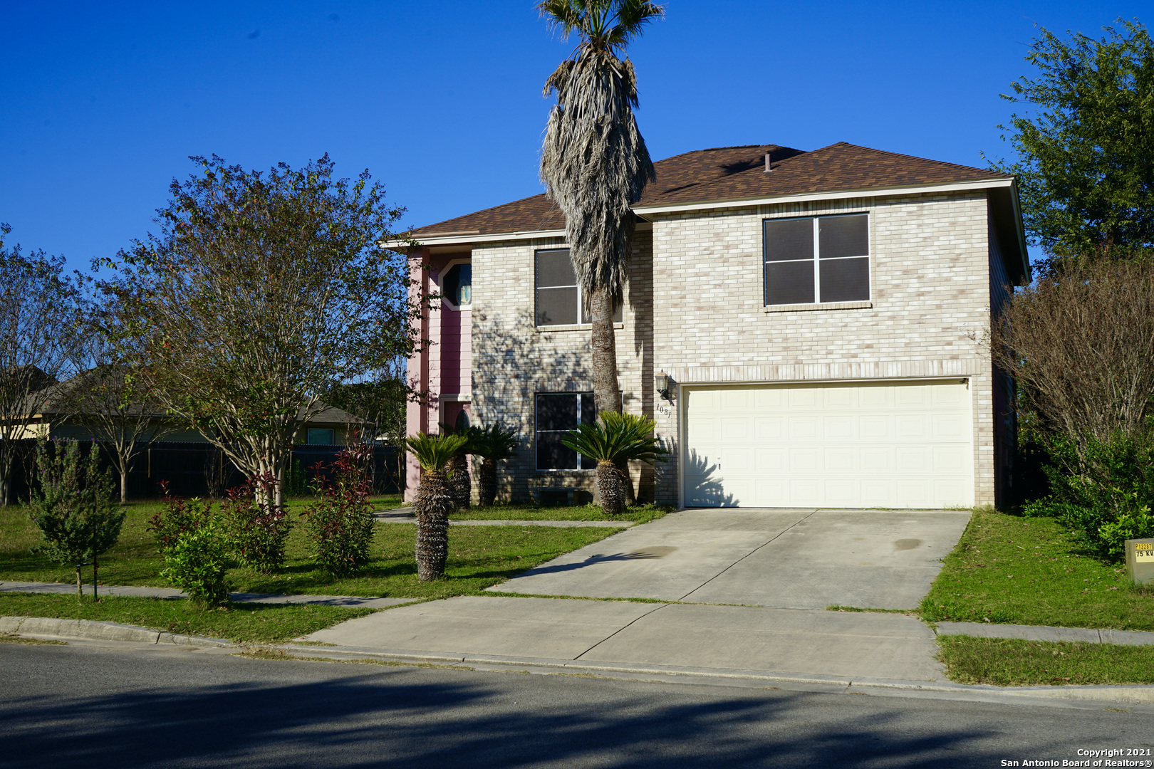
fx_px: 1250
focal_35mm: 39
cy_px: 384
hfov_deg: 49.6
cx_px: 577
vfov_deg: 34.2
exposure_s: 1/125
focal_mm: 39
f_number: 14
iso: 100
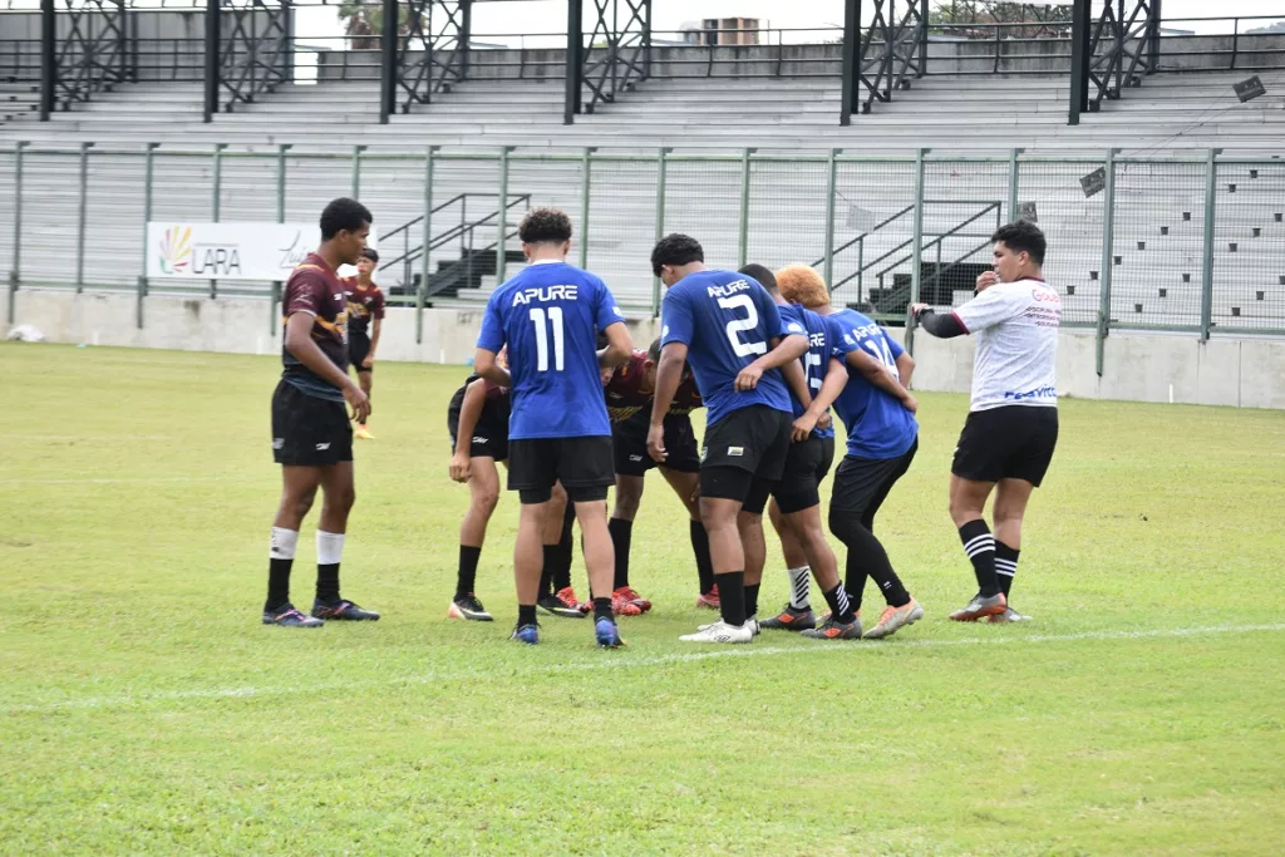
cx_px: 642
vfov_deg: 11.1
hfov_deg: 16.7
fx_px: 4391
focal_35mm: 123
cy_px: 428
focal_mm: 82
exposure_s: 1/250
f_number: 8
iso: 200
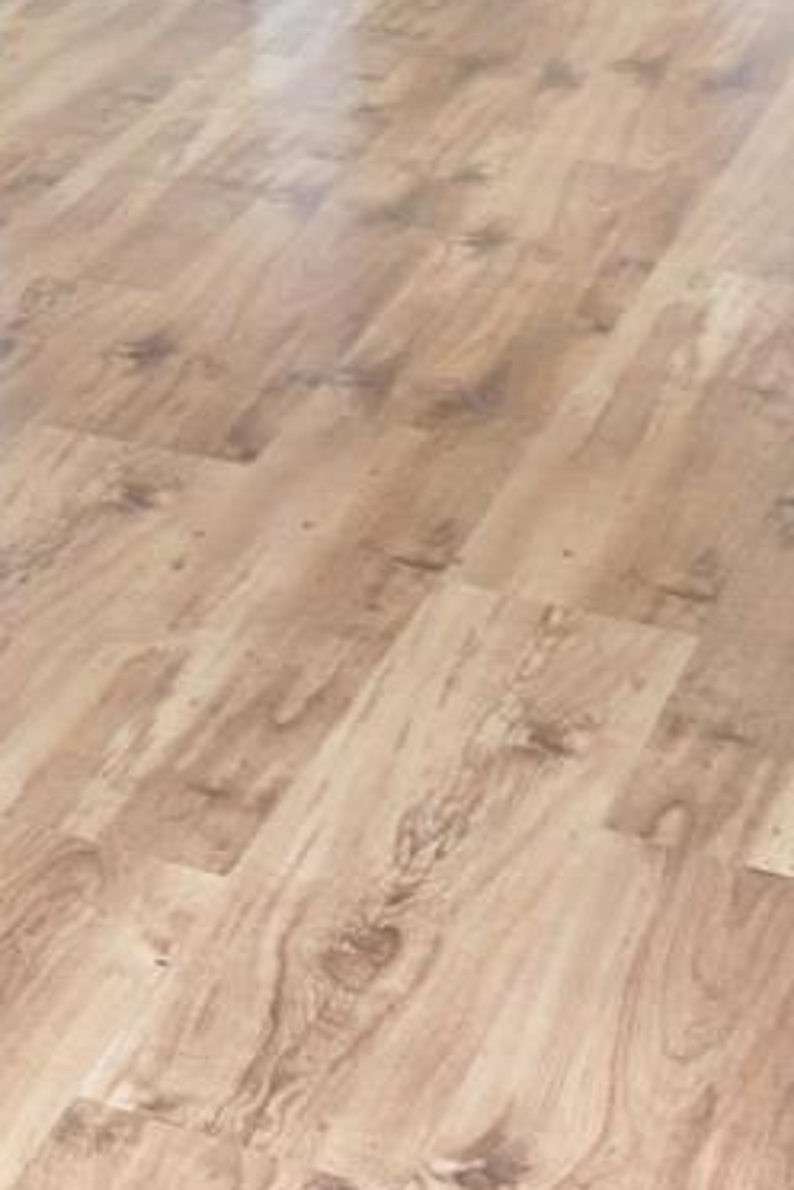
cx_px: -2190
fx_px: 4003
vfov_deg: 14.5
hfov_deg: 8.0
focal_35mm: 121
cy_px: -1067
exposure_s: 1/1.67
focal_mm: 10
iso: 100
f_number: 8
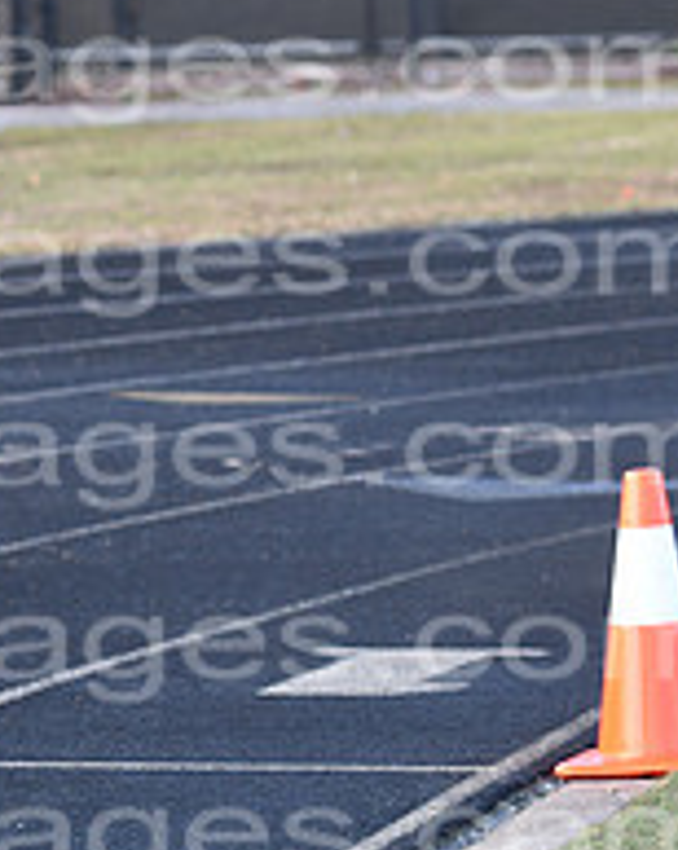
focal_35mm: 381
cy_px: 359
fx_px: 9572
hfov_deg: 4.0
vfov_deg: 5.1
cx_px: -269
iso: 500
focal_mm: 90
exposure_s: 1/800
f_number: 4
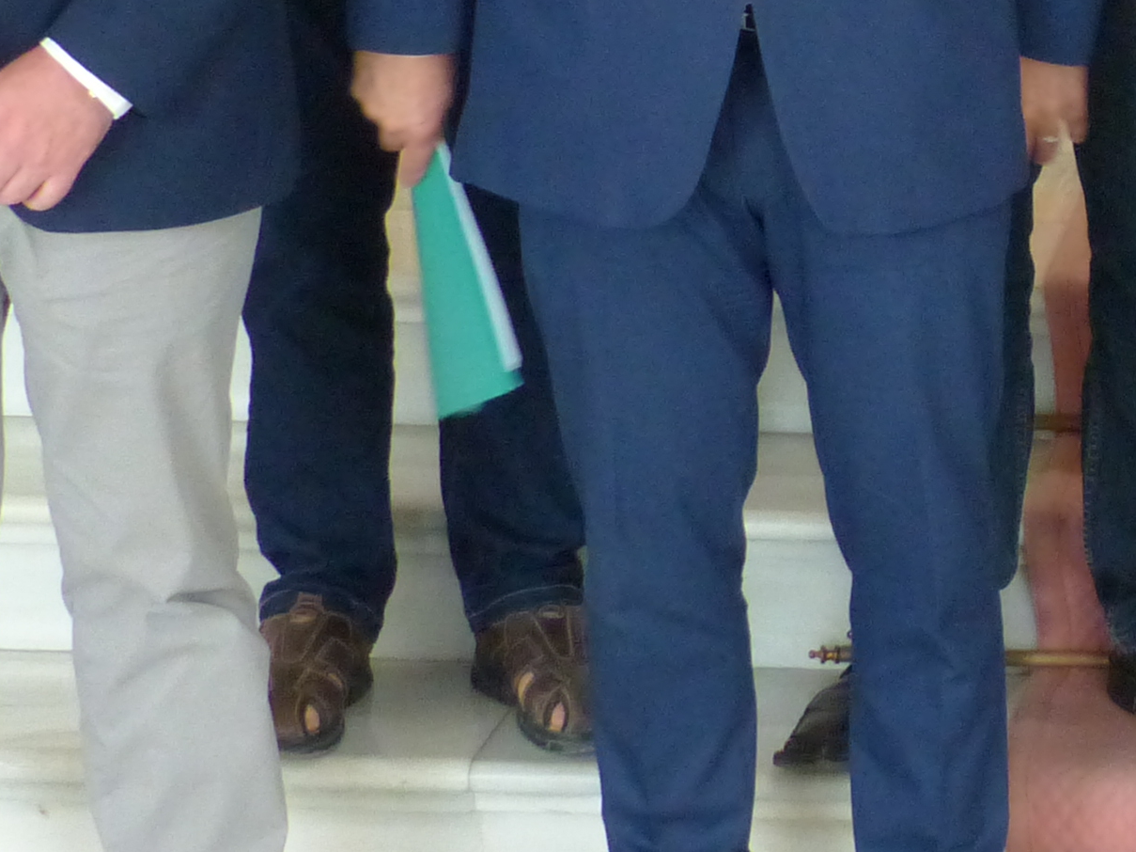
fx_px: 4560
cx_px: 1373
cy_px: -179
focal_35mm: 139
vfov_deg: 10.5
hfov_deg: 13.8
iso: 400
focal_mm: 7.6
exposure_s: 1/60
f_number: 2.8
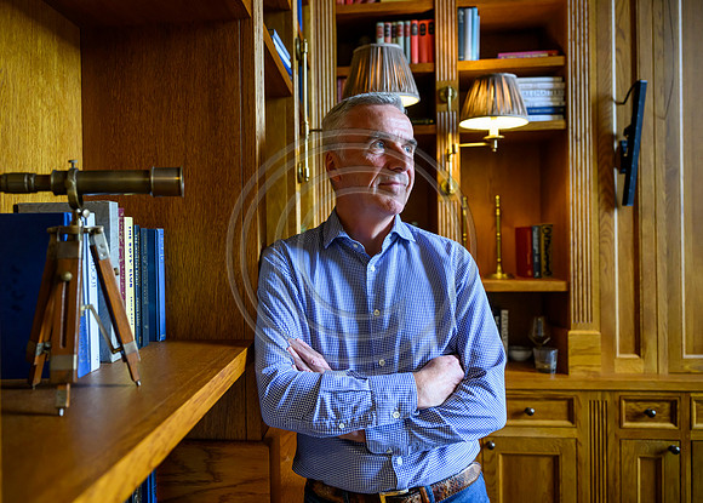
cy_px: 239
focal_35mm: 27
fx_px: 532
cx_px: 307
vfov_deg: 50.6
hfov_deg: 66.6
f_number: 2.8
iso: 2500
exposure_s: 1/125
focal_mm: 24
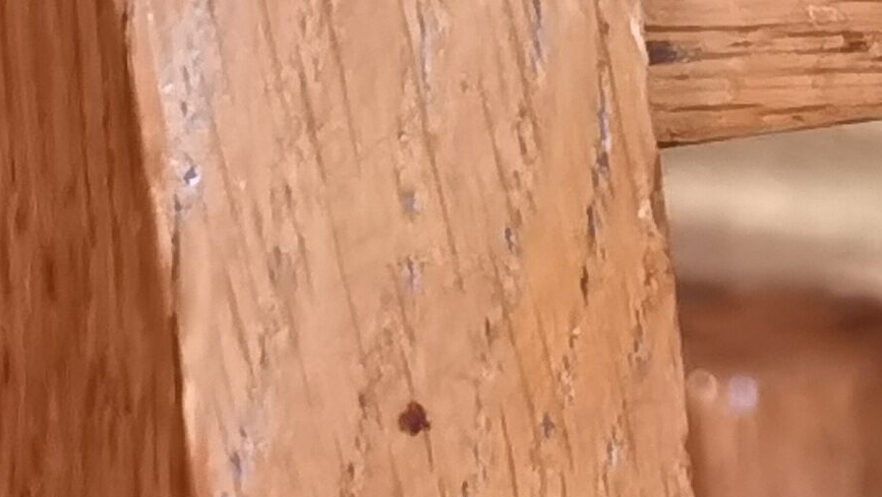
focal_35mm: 199
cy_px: 1449
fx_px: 4655
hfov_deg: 10.4
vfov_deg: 5.7
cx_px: 1357
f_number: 1.9
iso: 640
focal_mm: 6.71
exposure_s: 1/33.3
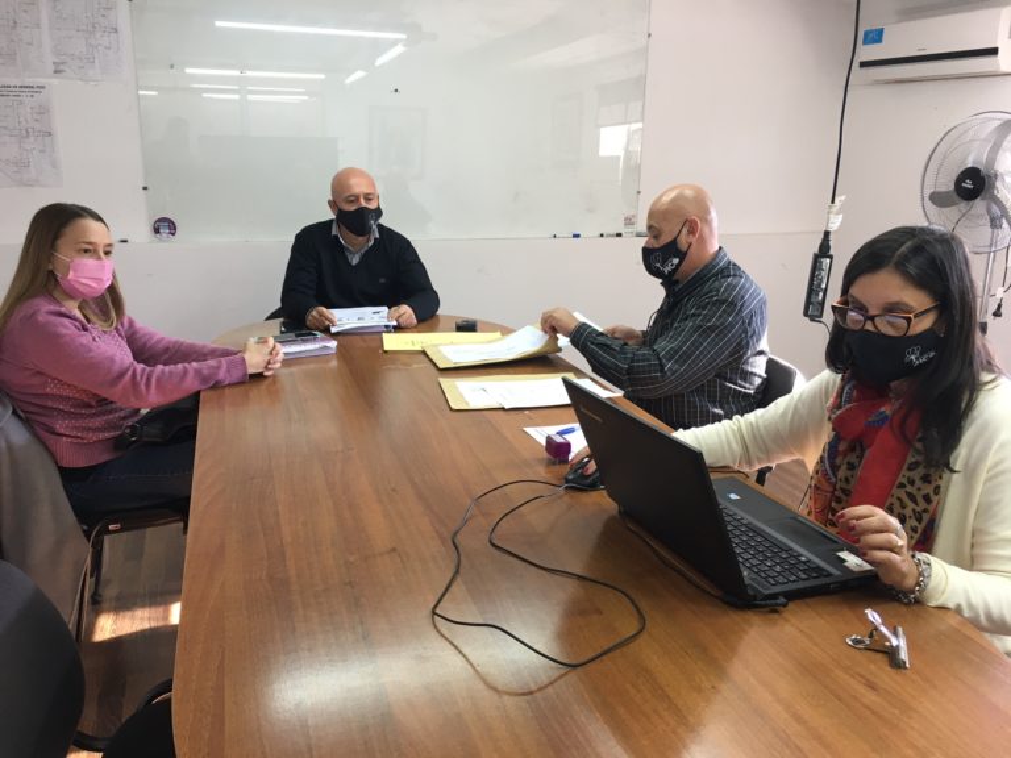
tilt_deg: -14.8
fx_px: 847
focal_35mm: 29
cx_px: 506
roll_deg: -1.8
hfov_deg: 61.7
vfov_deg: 48.2
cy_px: 379
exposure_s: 1/33
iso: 100
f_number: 2.2
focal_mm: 4.15
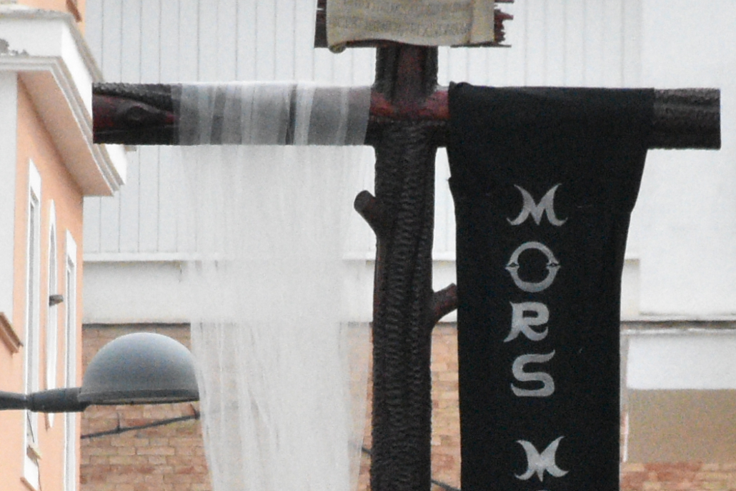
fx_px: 18749
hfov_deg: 2.2
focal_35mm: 917
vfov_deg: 1.5
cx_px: 549
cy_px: 648
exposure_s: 1/3200
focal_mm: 140
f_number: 14
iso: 6400
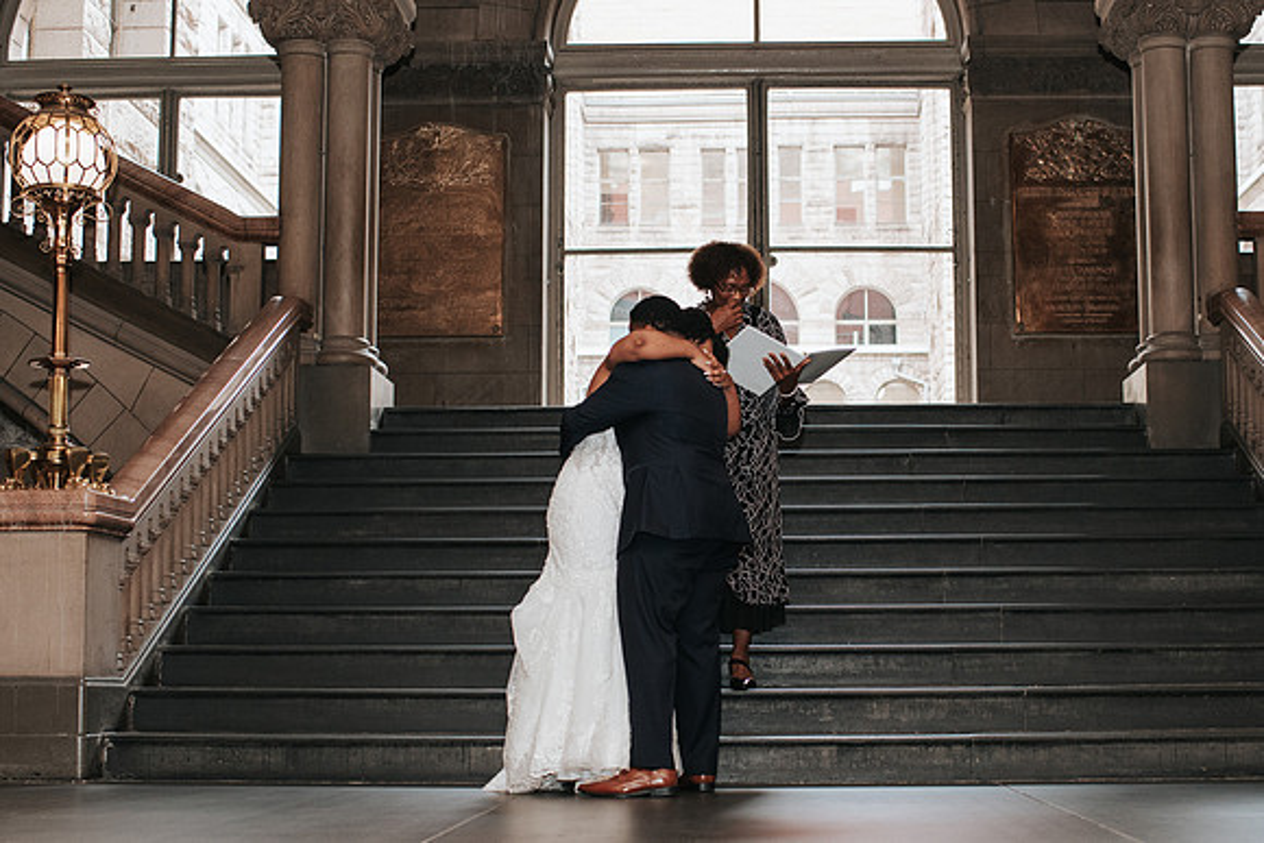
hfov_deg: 36.8
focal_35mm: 54
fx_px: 1895
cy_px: 491
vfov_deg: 25.1
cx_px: 701
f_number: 3.2
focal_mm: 35
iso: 1000
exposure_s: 1/125
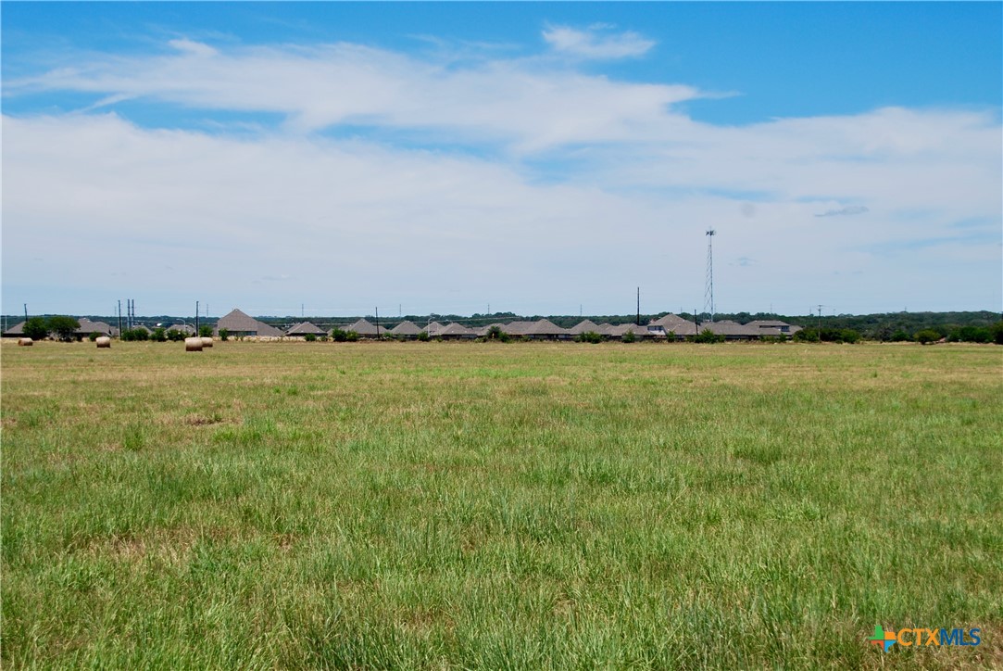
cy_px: 336
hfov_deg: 36.8
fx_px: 1506
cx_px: 502
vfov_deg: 25.1
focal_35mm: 54
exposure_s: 1/320
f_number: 9
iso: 100
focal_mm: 36
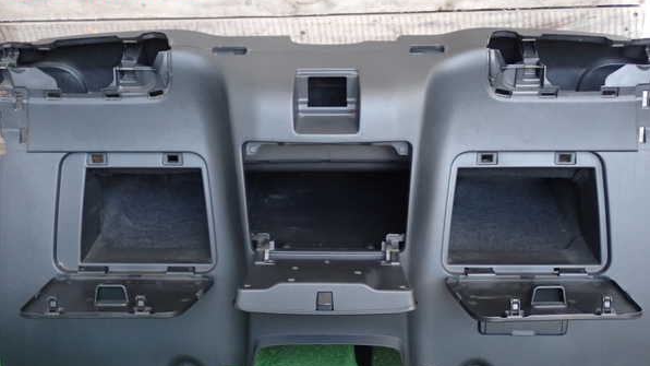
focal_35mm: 45
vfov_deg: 26.5
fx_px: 775
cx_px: 326
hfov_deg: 45.5
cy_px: 215
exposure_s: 1/40
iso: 320
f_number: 2.8
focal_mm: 7.31
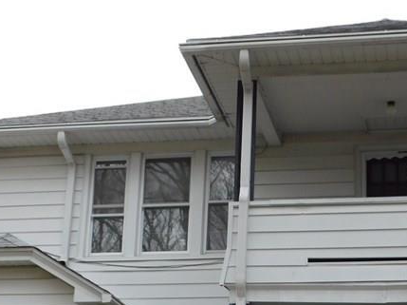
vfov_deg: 17.0
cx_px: 277
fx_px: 1010
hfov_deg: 22.7
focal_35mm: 86
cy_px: 257
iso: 125
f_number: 3.5
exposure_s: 1/800
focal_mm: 6.3
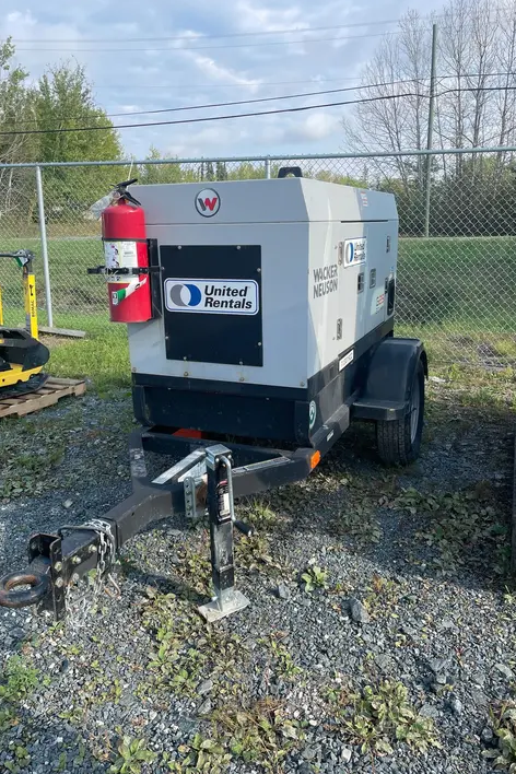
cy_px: 379
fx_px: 602
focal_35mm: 28
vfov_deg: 65.5
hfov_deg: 46.4
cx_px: 248
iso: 32
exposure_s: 1/1667
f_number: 1.6
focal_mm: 4.2
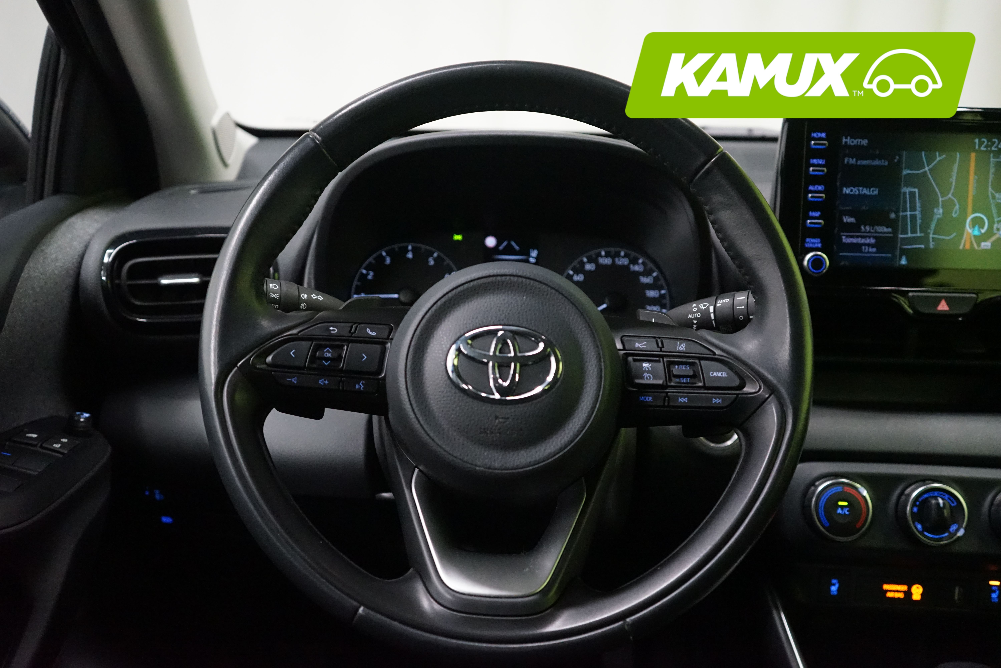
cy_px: 334
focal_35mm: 34
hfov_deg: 55.8
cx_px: 500
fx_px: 945
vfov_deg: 38.9
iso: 6400
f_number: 4
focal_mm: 34
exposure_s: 1/60
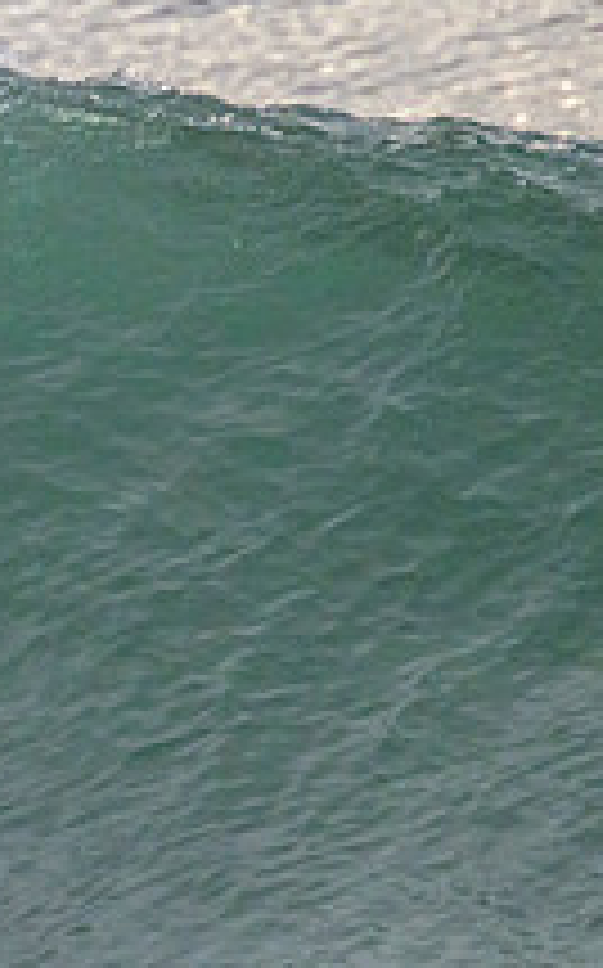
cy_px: 434
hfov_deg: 0.5
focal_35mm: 2636
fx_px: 69450
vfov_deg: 0.8
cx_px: -543
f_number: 11
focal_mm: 800
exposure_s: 1/1600
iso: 2500
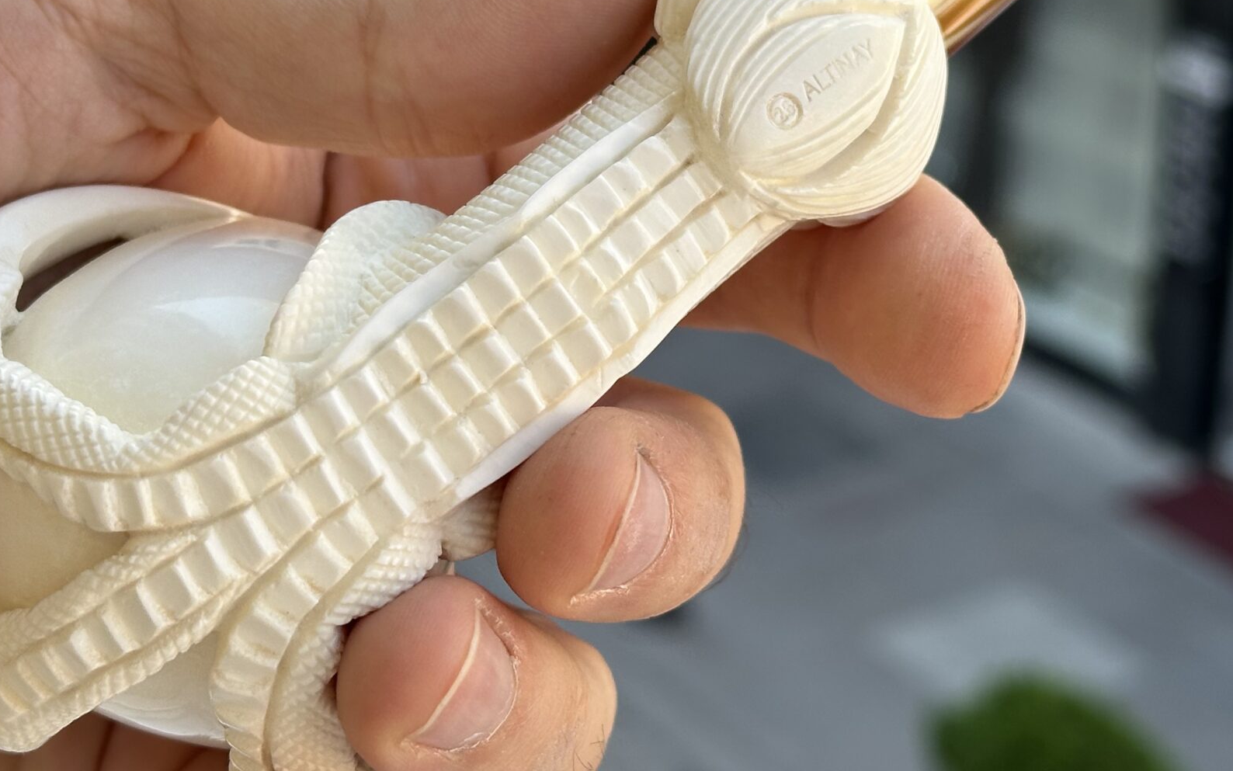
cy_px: 151
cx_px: 688
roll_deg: -1.8
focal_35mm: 82
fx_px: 2756
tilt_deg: -19.6
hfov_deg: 25.2
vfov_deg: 15.8
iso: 64
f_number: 1.78
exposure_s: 1/496
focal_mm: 6.86
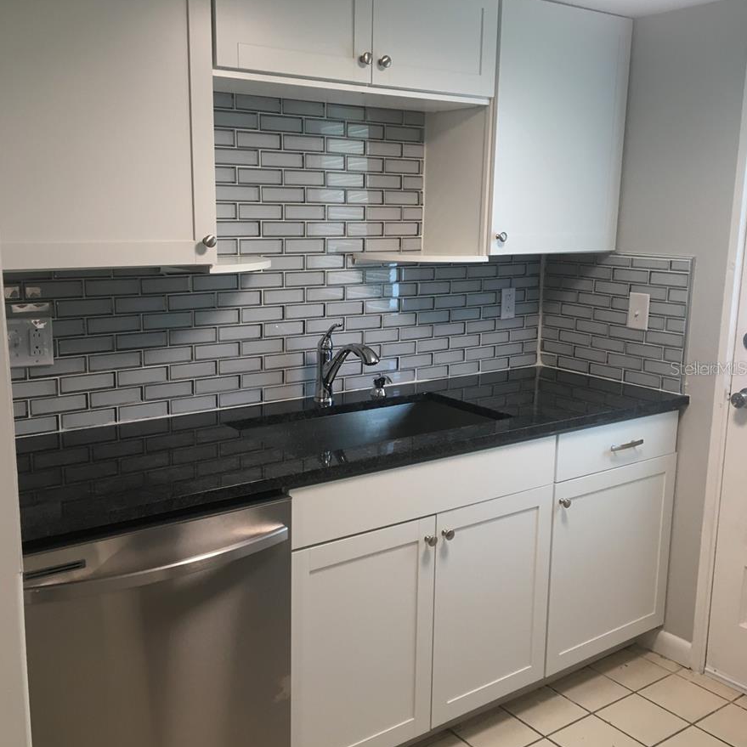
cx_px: 368
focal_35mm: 35
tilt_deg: -11.4
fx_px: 855
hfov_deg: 47.2
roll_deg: -0.1
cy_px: 368
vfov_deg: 47.2
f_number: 2.2
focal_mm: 4.15
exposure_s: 1/30
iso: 64
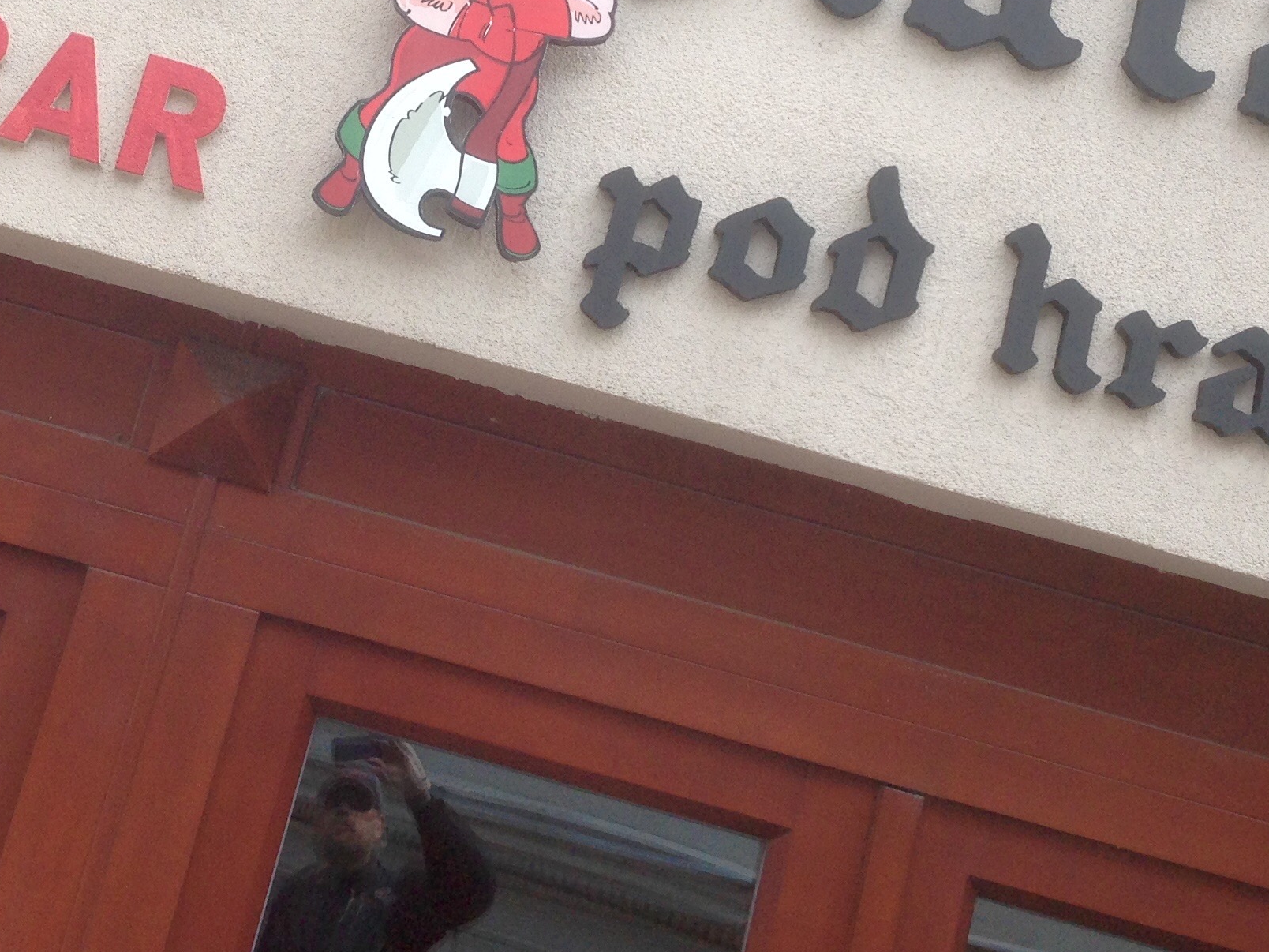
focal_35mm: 67
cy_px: 209
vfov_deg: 21.7
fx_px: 2456
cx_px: 518
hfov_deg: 28.9
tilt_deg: +12.1
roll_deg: -17.4
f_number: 2.4
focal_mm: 4.12
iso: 50
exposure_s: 1/437
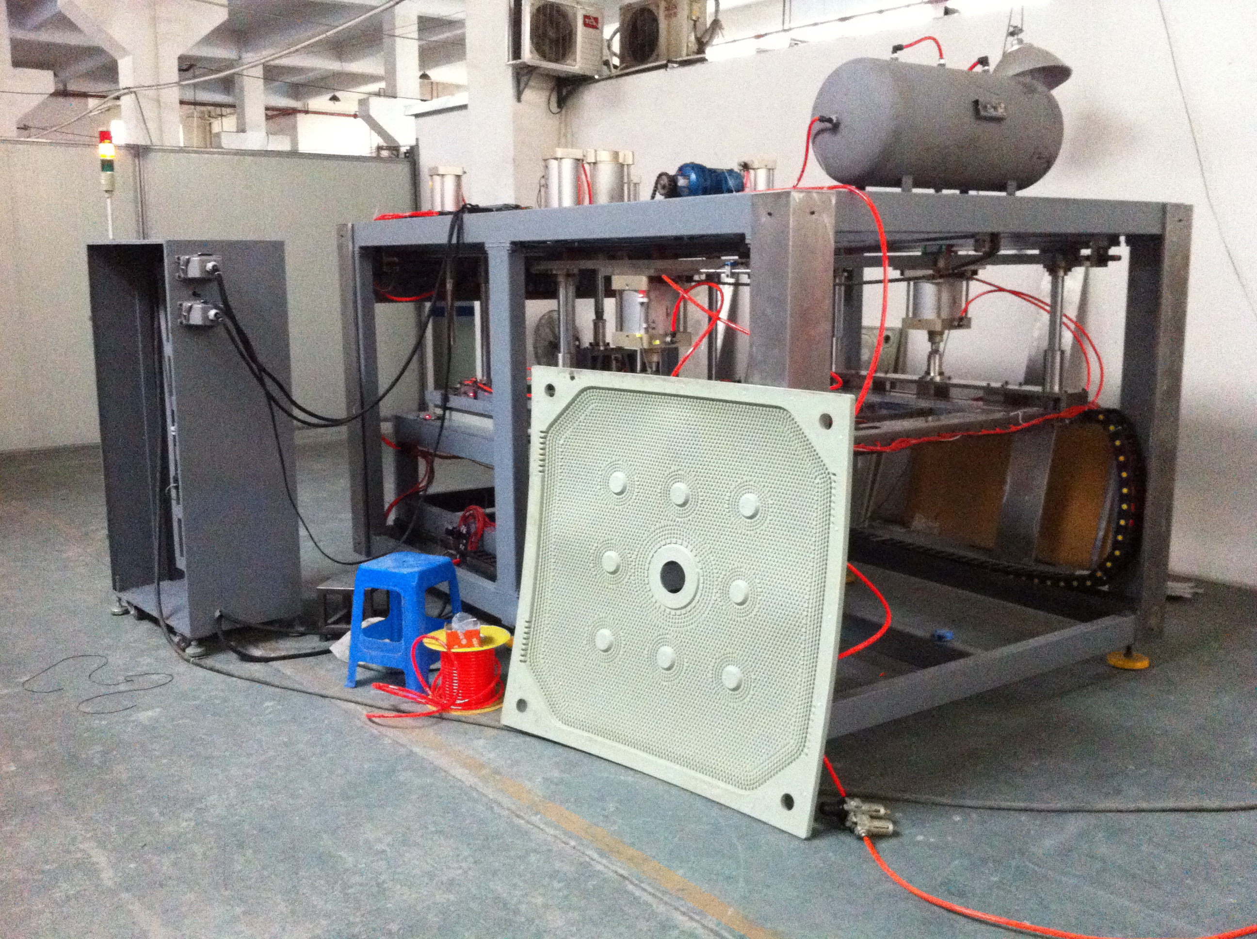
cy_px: 470
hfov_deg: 52.7
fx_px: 1269
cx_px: 628
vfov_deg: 40.6
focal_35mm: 35
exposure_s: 1/15
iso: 640
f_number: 2.8
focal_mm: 3.85
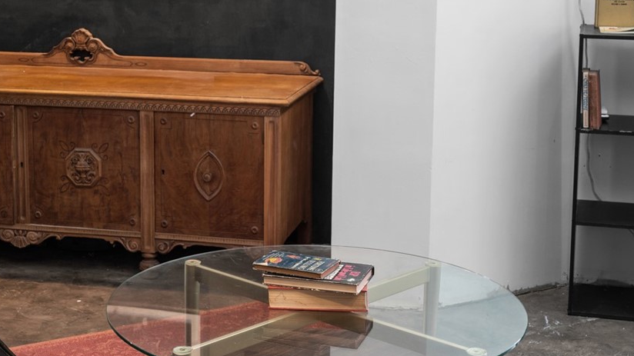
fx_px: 1160
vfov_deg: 17.5
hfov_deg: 30.5
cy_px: 163
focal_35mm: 69
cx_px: 246
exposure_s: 1/5
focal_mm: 50
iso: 400
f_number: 8
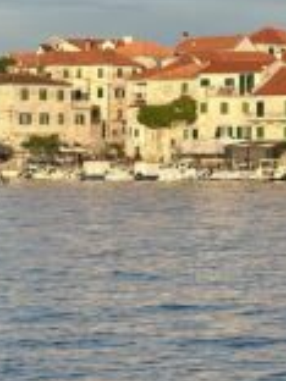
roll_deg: -0.2
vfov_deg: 12.6
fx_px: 1696
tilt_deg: +5.2
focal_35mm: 154
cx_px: 380
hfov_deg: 9.5
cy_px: -22
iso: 100
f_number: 1.78
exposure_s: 1/3597
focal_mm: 6.86
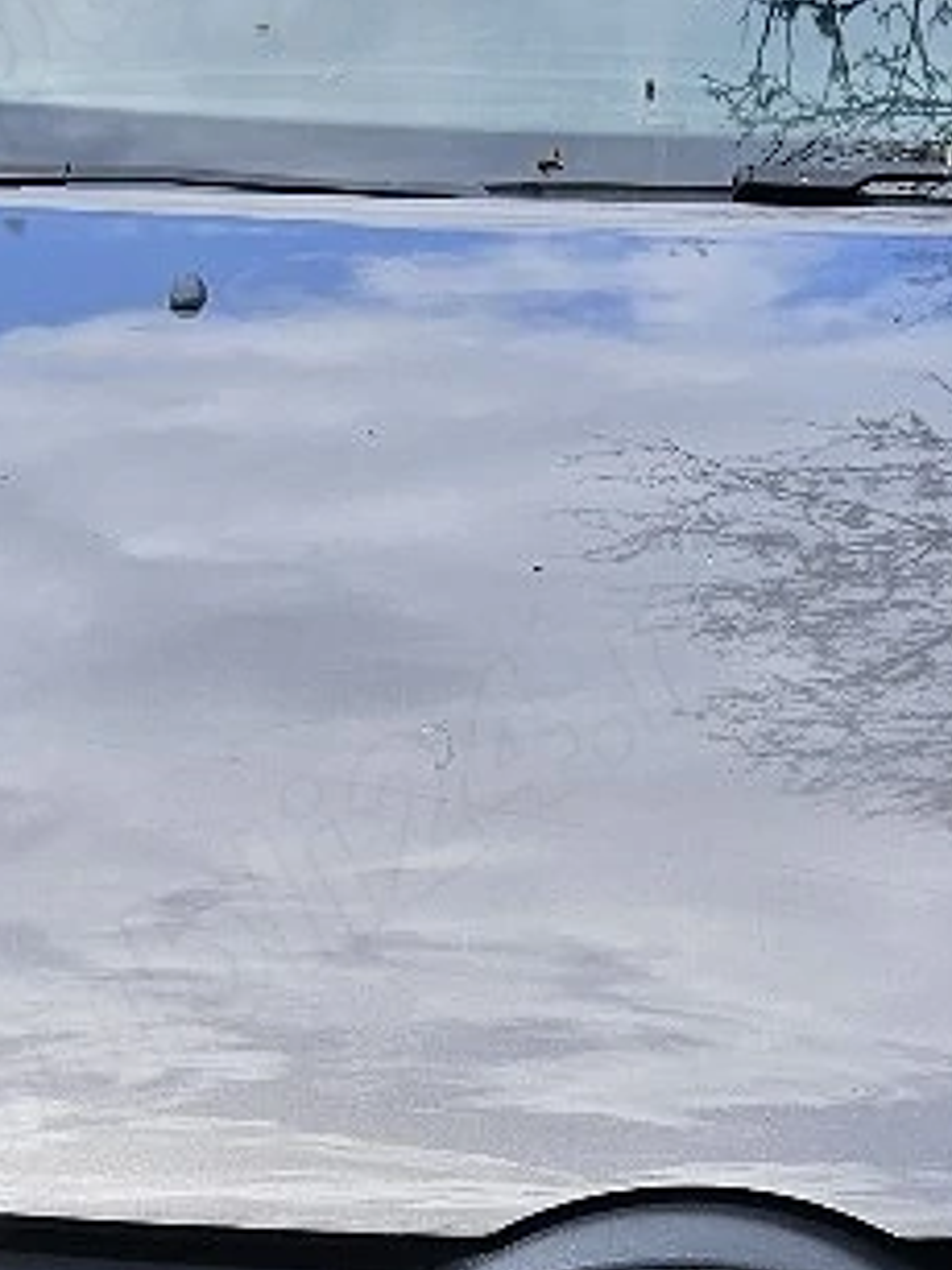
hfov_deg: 14.8
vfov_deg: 19.4
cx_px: 633
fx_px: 3669
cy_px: 1028
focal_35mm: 100
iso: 40
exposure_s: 1/1429
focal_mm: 5.4
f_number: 1.8
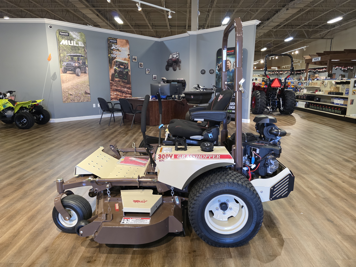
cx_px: 178
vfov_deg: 58.9
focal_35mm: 23
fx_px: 237
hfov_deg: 73.9
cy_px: 134
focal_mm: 6.3
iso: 640
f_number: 1.7
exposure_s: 1/120
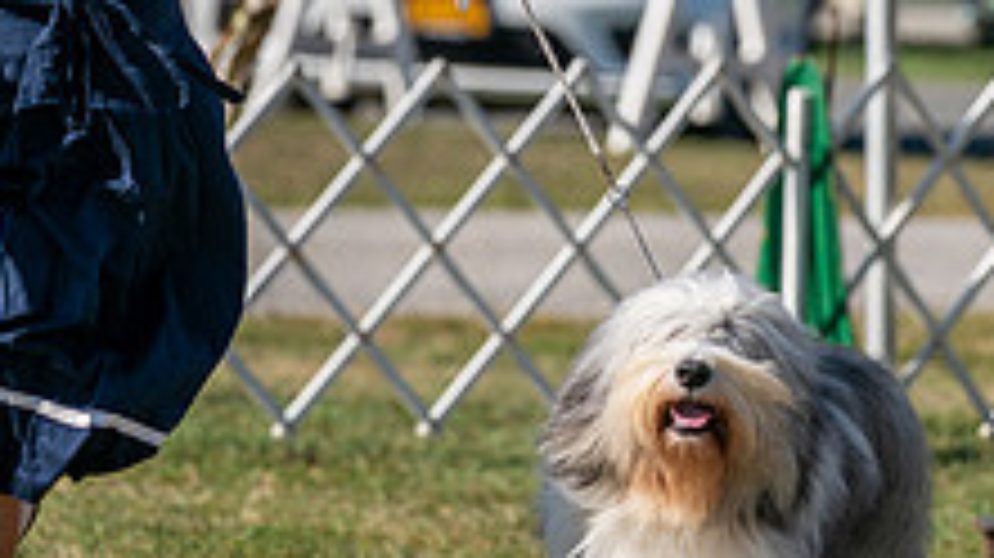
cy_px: 40
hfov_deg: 4.4
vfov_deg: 2.5
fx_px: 13012
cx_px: 537
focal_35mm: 494
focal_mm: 154
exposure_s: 1/1250
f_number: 4.5
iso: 100
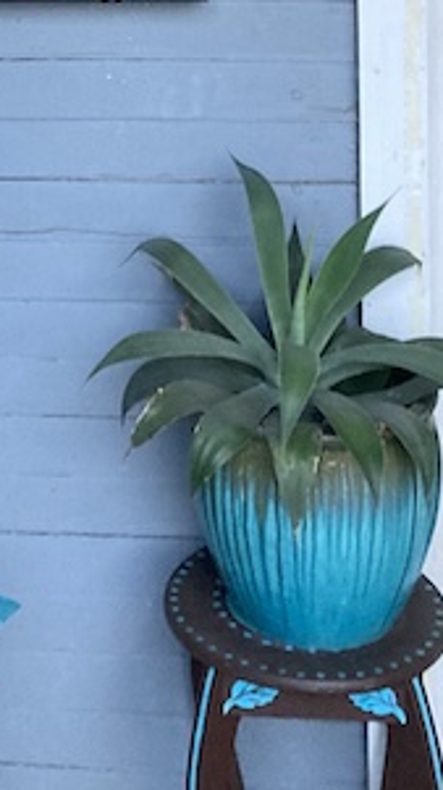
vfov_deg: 23.9
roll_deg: +2.0
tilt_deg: -2.2
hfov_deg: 14.6
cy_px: -152
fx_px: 1694
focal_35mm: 81
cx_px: -5
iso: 400
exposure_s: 1/40
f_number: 1.8
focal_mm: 3.99
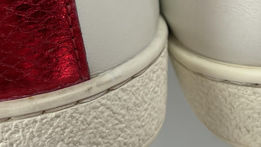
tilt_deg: -41.3
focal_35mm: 93
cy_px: 43
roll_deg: +7.6
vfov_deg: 13.0
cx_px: 138
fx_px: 644
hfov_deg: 22.9
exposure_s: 1/121
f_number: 1.6
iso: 40
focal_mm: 4.2
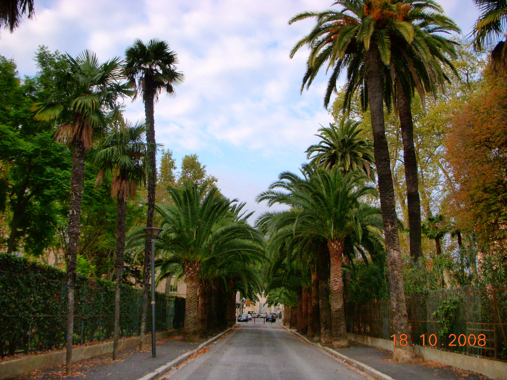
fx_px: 557
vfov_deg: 37.7
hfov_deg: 49.0
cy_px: 190
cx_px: 254
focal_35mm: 38
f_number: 3.3
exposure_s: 1/320
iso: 100
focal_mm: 6.3
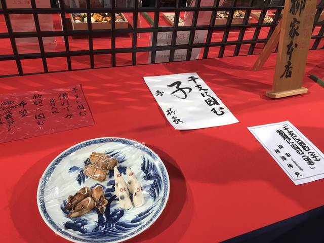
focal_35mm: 28
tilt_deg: -39.1
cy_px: 122
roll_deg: -7.3
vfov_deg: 49.7
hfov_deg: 63.4
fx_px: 262
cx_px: 162
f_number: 1.8
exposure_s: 1/60
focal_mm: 3.99
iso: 25
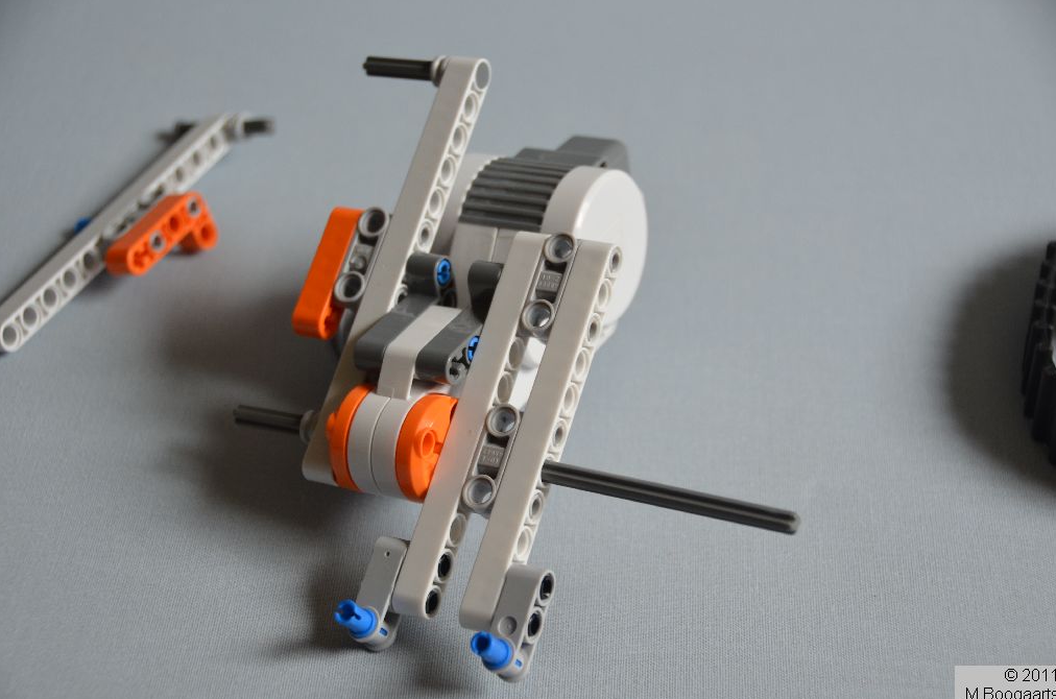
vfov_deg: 16.0
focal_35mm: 85
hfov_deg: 24.0
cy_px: 350
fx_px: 2488
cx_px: 525
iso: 400
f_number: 5.6
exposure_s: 1/125
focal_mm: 56
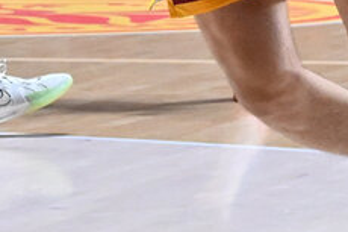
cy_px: -168
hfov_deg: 9.6
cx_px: 36
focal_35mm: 214
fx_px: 2067
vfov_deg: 6.3
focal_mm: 48
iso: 5000
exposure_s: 1/1250
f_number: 4.5
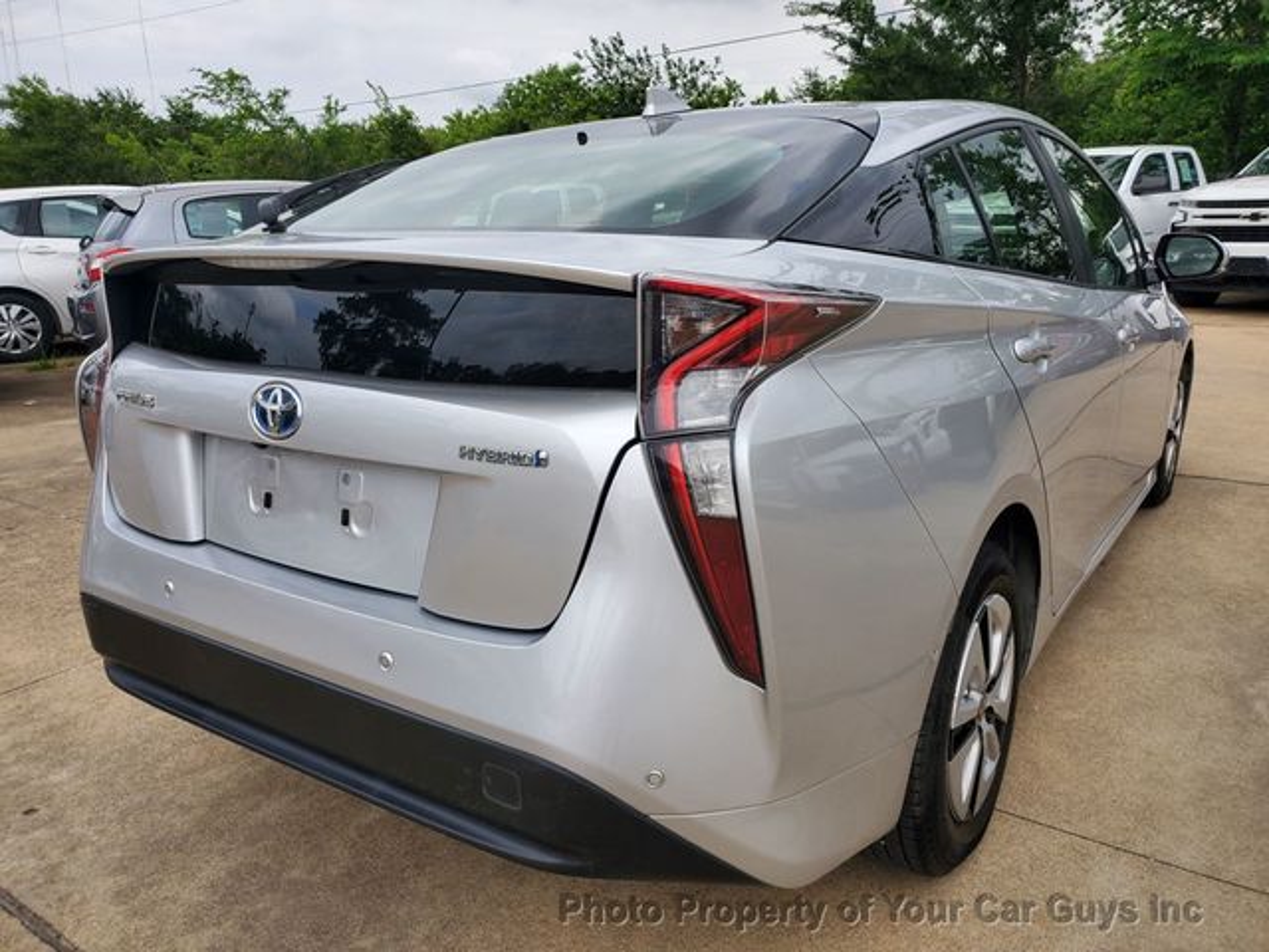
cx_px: 634
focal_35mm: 26
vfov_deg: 53.1
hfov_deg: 67.3
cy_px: 476
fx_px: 953
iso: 50
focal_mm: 4.3
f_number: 2.4
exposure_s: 1/992
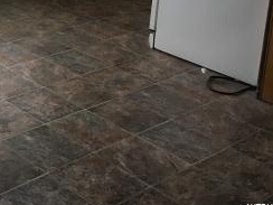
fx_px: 599
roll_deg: -2.1
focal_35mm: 76
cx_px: -75
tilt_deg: -13.8
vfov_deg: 18.2
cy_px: -57
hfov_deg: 23.0
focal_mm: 4.15
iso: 25
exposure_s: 1/30
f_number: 2.2
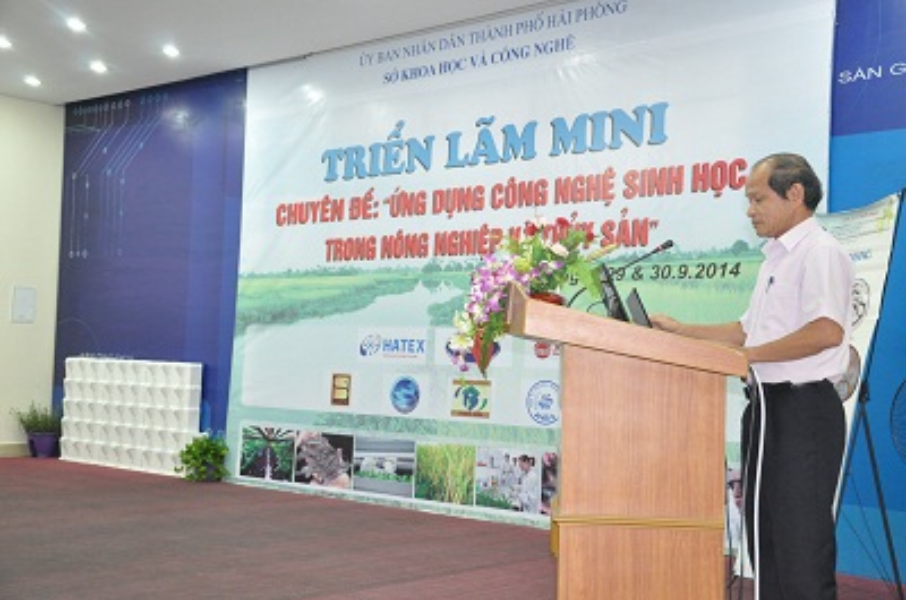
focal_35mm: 48
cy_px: 300
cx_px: 453
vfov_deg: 28.0
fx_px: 1206
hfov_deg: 41.2
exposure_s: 1/80
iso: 2000
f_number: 4.2
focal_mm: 32
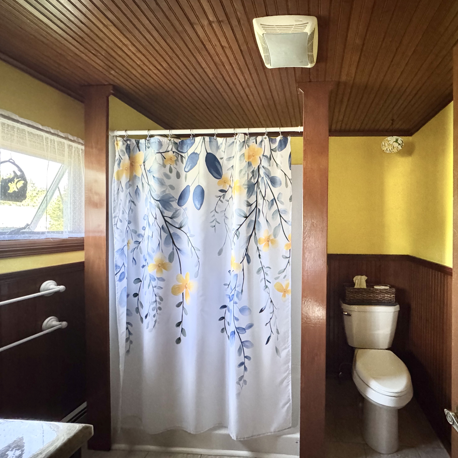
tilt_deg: -1.5
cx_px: 296
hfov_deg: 81.8
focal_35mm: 17
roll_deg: -0.5
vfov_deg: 84.0
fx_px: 254
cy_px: 230
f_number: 2.2
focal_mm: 2.22
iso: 1250
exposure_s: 1/60
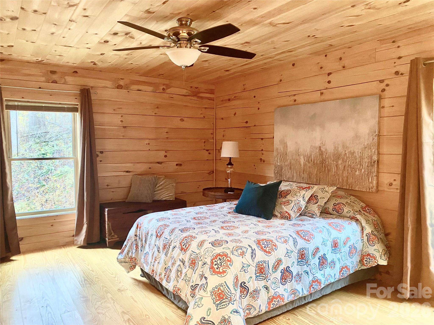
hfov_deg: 67.3
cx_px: 217
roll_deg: -0.1
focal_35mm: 26
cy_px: 162
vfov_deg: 53.1
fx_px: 326
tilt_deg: -3.8
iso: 800
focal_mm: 4.25
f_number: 1.8
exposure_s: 1/30
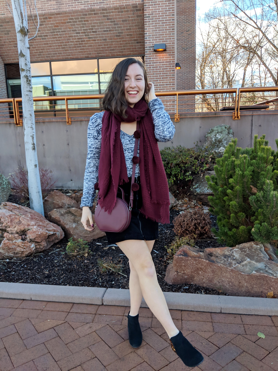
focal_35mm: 27
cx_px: 139
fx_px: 289
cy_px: 186
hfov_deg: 51.4
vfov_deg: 65.3
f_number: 1.8
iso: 55
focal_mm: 4.44
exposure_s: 1/1114
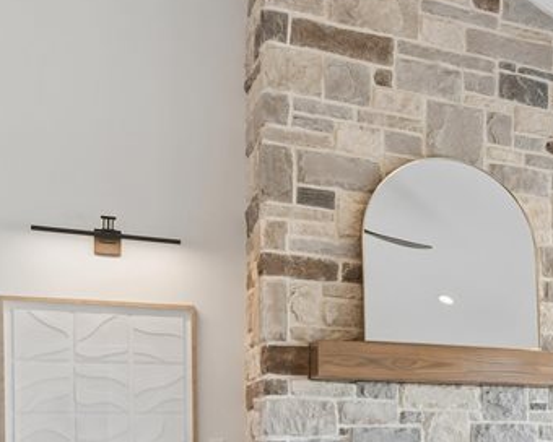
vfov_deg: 24.3
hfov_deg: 28.4
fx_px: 982
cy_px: 435
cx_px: 620
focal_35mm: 60
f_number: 9
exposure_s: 1/50
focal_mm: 17
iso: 400
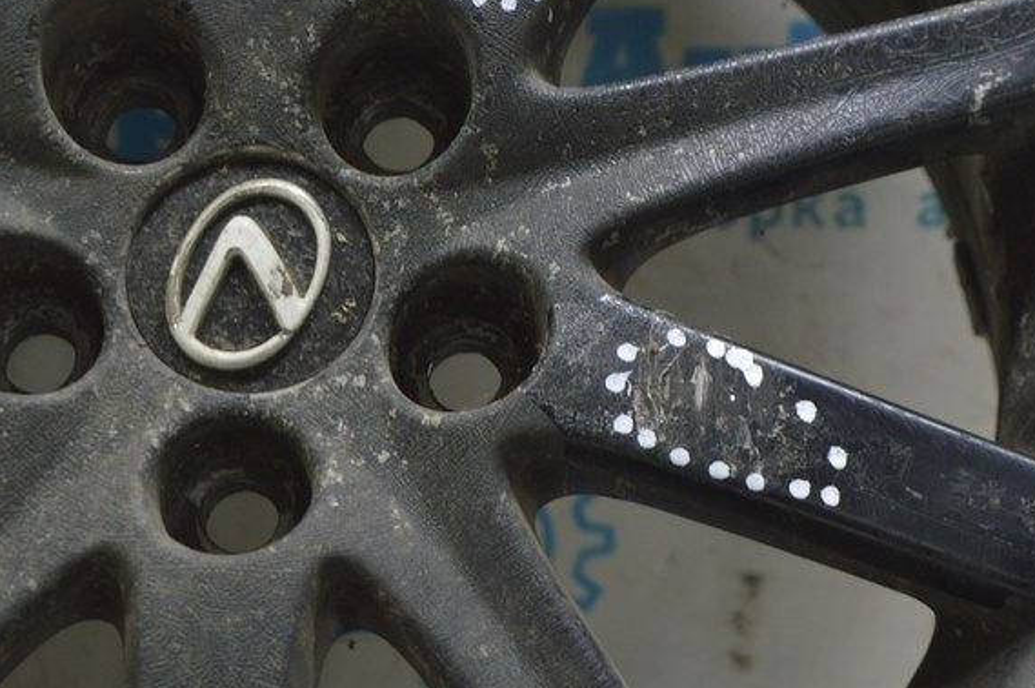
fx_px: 3877
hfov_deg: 15.2
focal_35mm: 135
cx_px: 711
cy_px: 247
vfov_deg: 10.1
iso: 400
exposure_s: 1/20
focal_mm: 50
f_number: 5.6
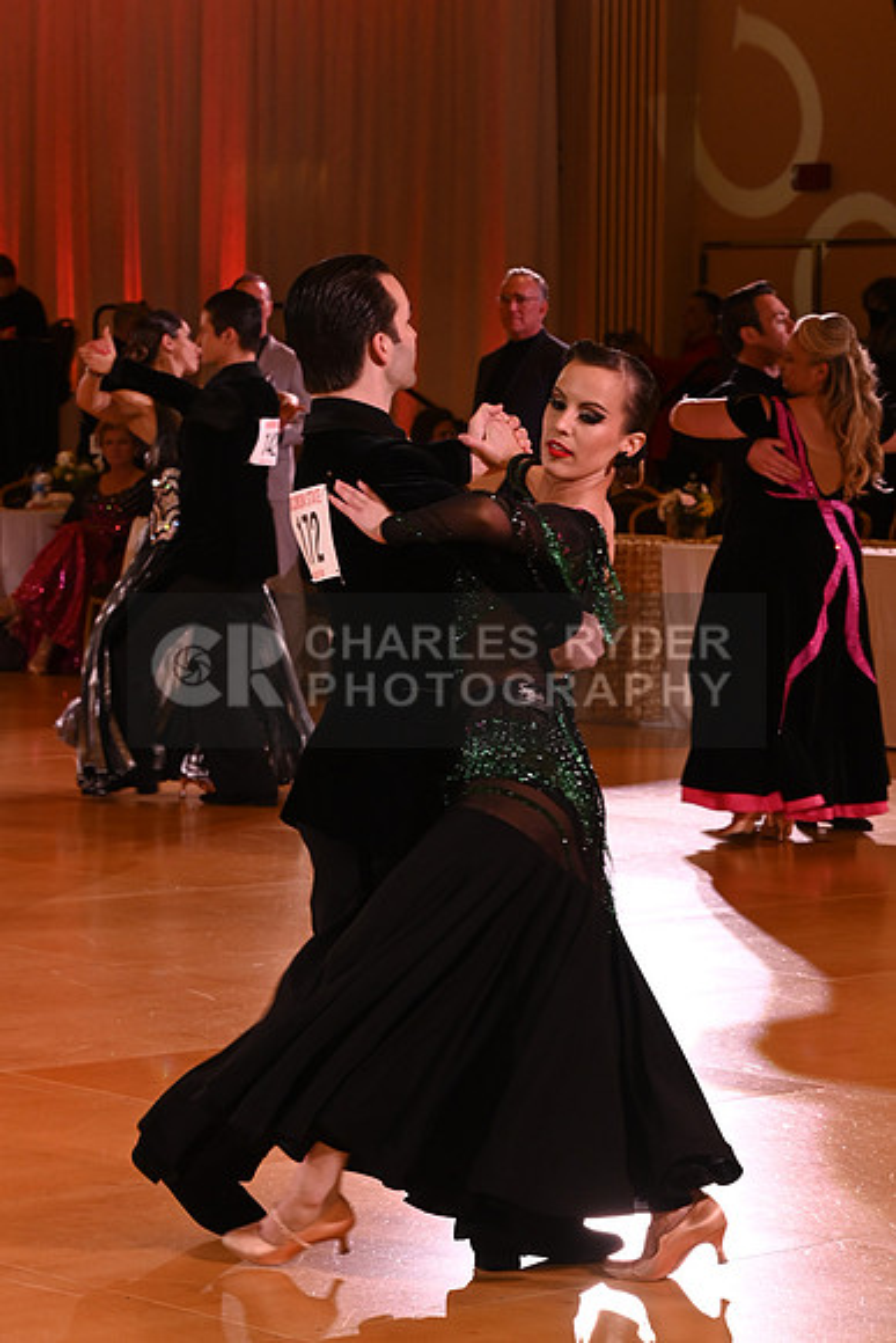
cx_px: 448
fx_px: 4850
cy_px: 672
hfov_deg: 10.6
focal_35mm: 130
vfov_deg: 15.8
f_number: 4
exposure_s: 1/200
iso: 3200
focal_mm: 130
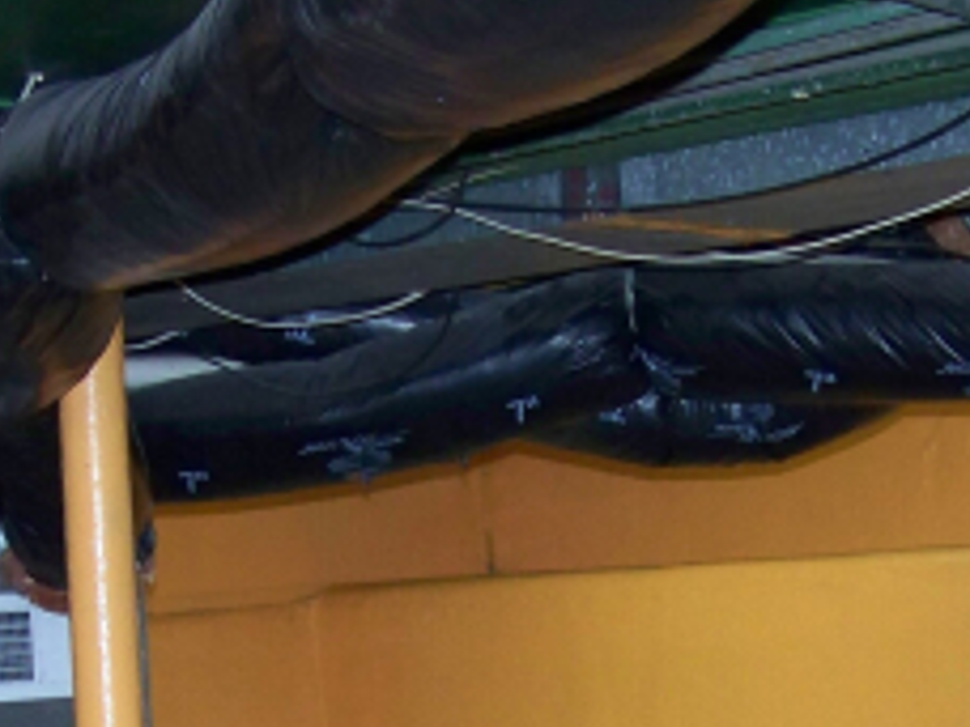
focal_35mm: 111
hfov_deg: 17.7
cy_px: 816
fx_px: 3110
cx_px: 504
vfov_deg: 13.1
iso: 200
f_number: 2.8
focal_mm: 6.3
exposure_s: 1/30
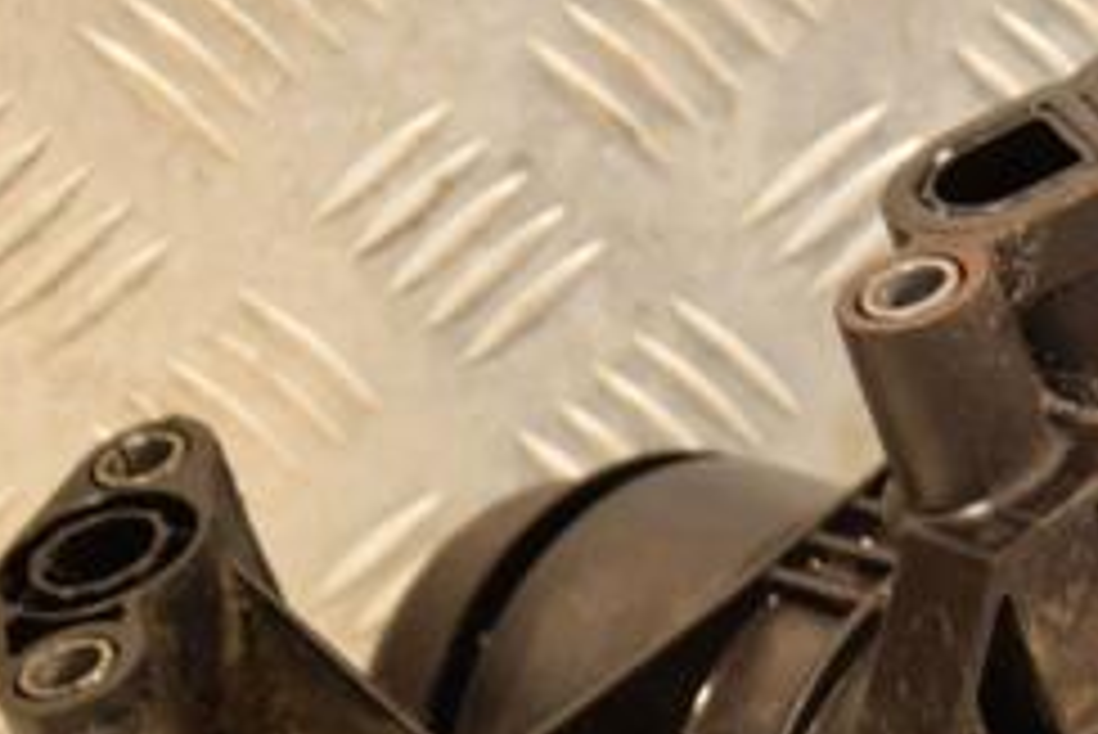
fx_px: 7873
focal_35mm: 258
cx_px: 940
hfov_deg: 8.0
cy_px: 739
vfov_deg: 5.3
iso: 800
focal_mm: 70
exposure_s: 1/100
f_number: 5.3
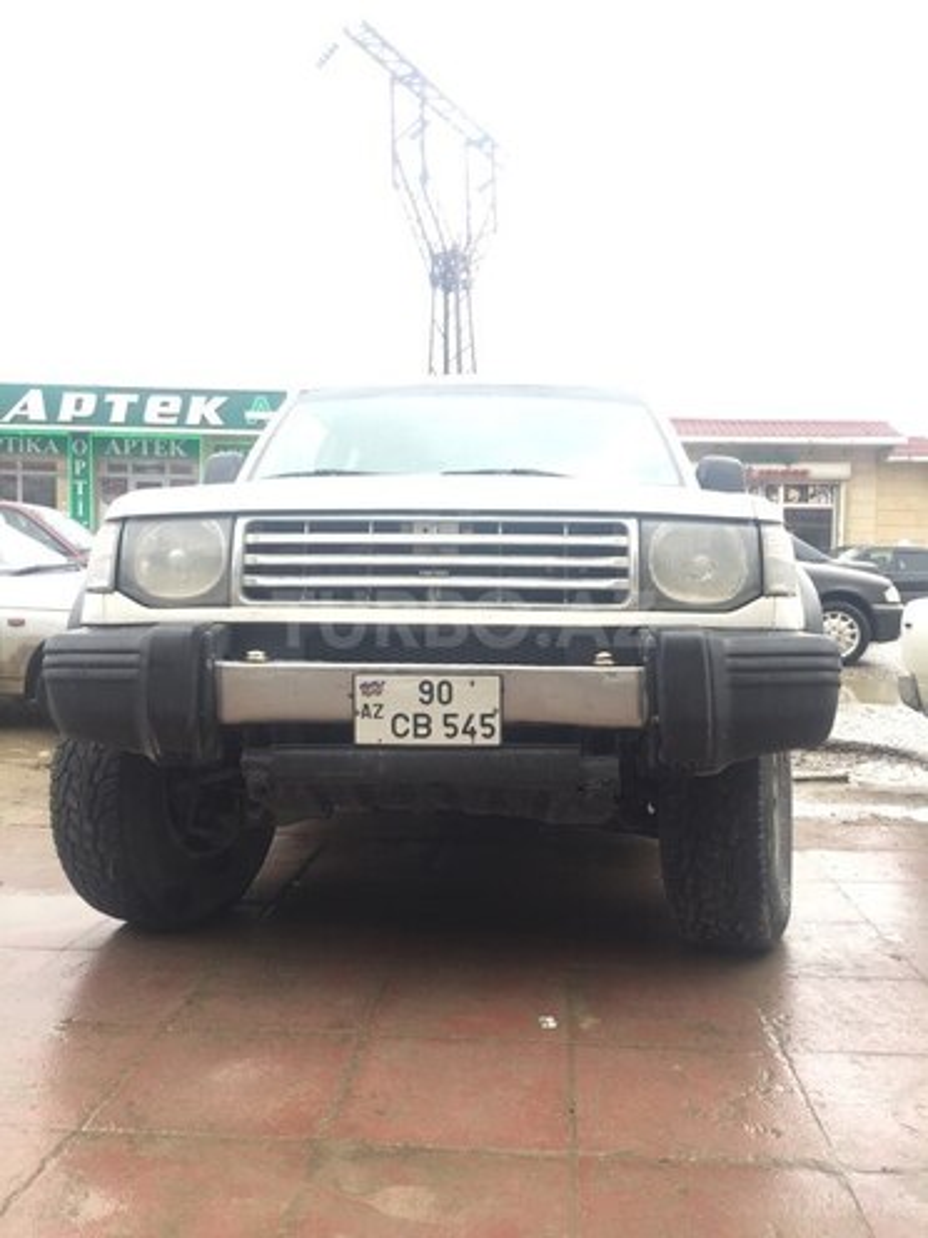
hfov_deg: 48.2
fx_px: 1037
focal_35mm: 29
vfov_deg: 61.7
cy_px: 619
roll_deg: -2.0
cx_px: 464
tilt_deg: -3.7
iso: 32
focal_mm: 4.15
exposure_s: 1/100
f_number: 2.2
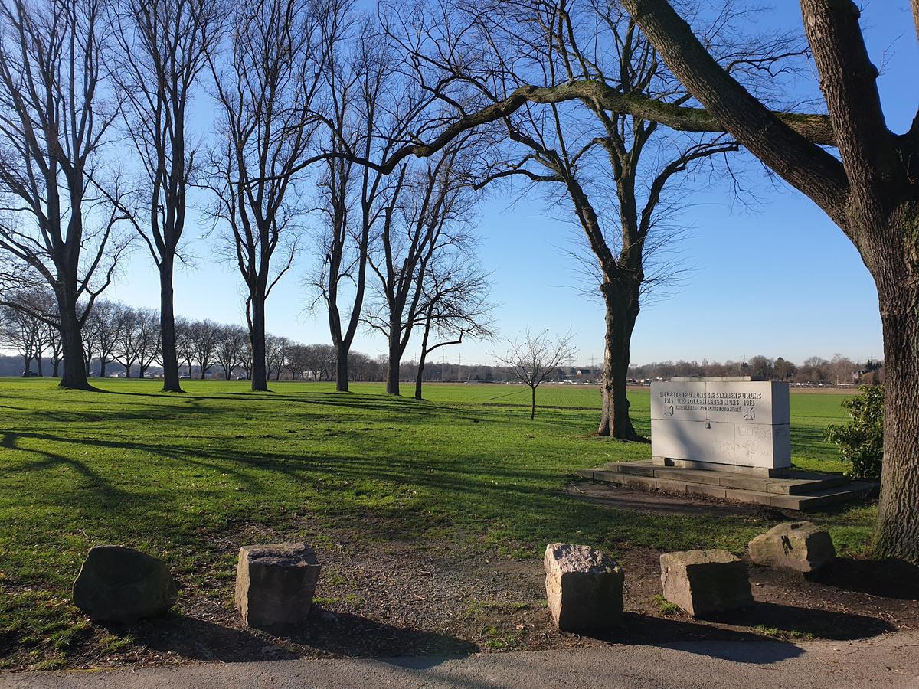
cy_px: 344
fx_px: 690
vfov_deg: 53.1
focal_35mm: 26
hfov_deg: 67.3
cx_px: 460
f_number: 2.4
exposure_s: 1/1263
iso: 50
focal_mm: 4.3
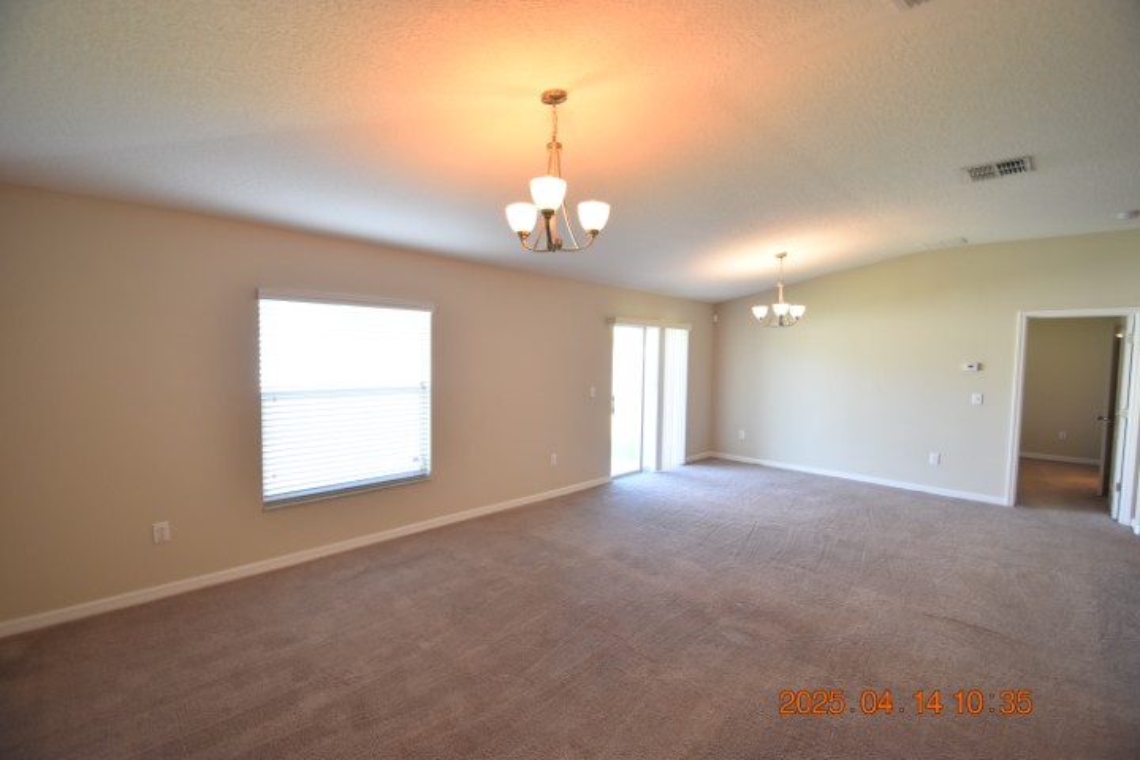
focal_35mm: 15
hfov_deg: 100.4
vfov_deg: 77.3
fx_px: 475
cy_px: 380
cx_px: 570
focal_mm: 10
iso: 450
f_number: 4
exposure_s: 1/60
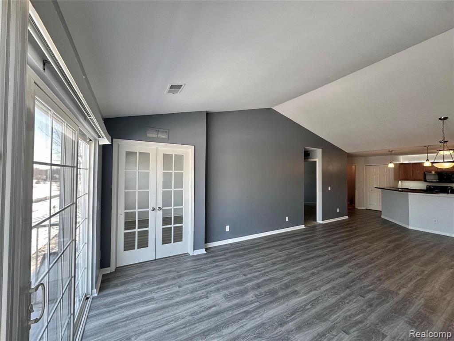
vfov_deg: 85.7
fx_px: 184
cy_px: 170
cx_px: 227
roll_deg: -0.6
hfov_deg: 102.1
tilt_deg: +1.0
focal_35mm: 14
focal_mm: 2.22
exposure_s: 1/99
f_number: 2.2
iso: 64
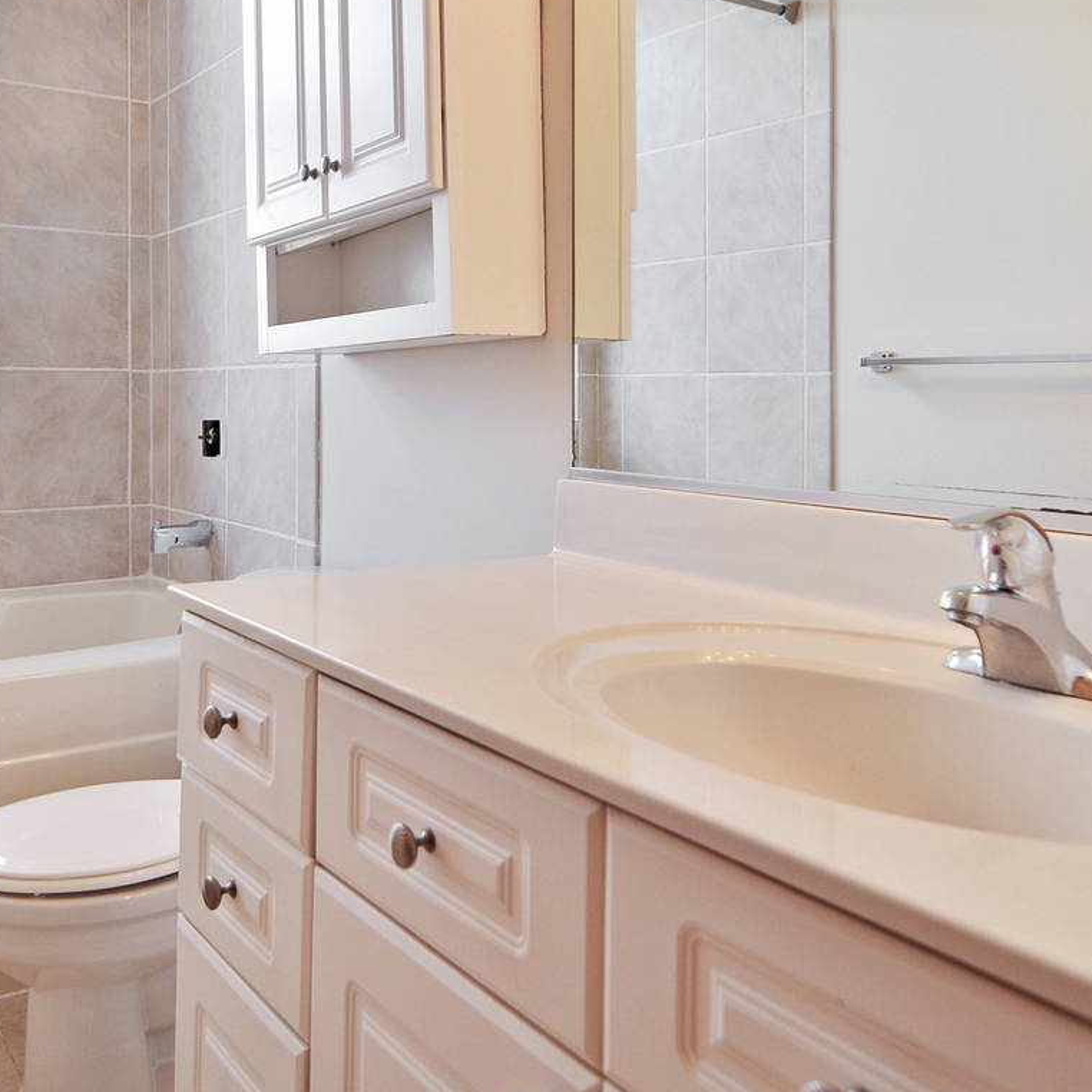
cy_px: 341
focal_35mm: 30
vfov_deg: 52.8
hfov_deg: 53.5
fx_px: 1067
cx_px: 398
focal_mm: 11
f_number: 2.8
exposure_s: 1/125
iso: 200
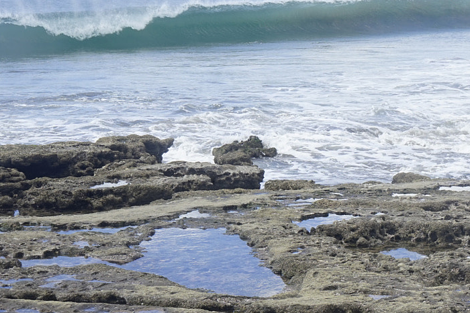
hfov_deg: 20.8
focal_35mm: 96
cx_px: 434
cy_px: 299
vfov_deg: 14.1
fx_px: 1253
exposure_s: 1/100
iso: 100
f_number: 9
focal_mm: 42
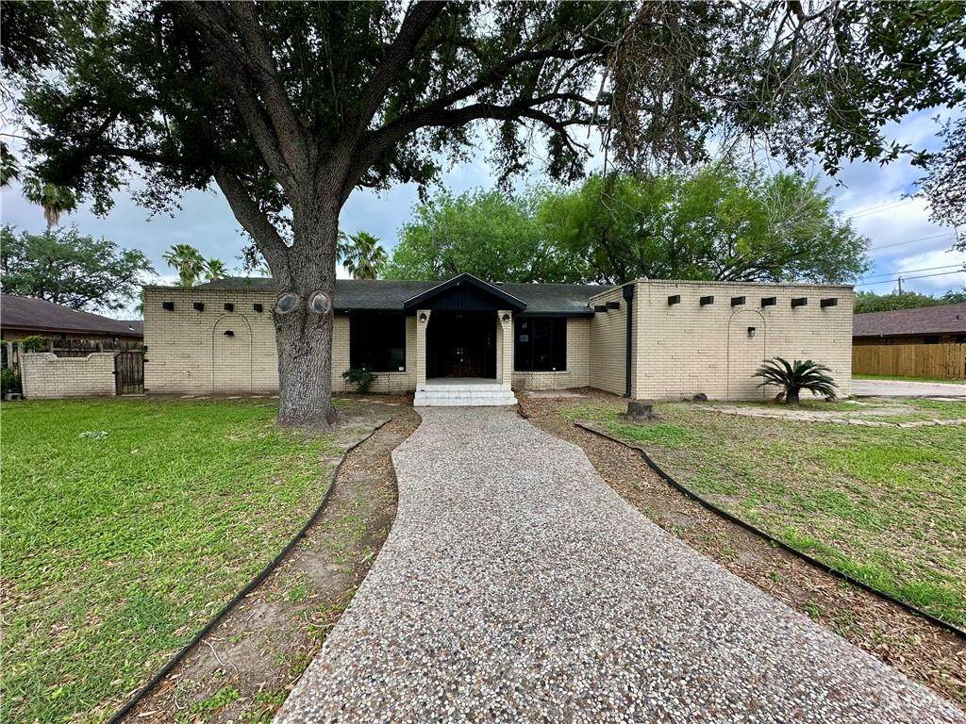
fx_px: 391
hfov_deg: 102.1
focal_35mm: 14
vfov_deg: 85.7
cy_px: 362
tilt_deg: -1.1
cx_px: 483
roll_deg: -0.5
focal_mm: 2.22
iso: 40
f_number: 2.2
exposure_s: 1/392
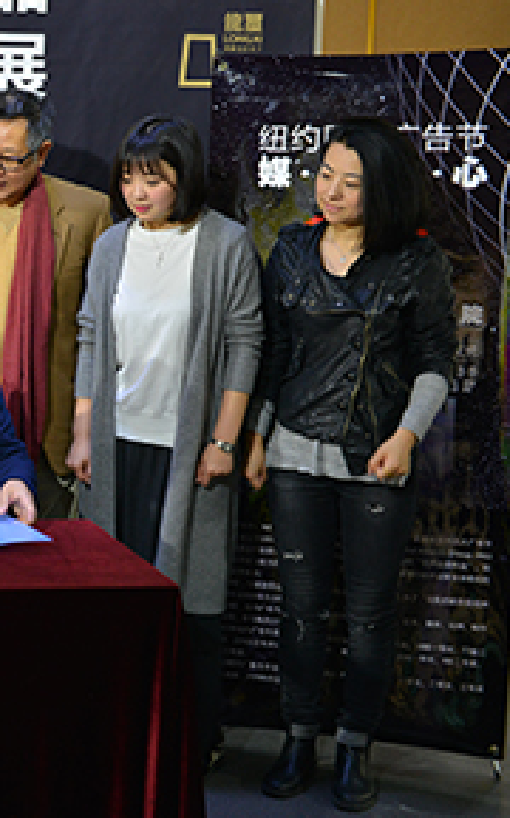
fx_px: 1516
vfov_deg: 30.2
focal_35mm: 68
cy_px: 406
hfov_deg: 17.3
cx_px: -246
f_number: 4.5
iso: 500
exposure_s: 1/40
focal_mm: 35
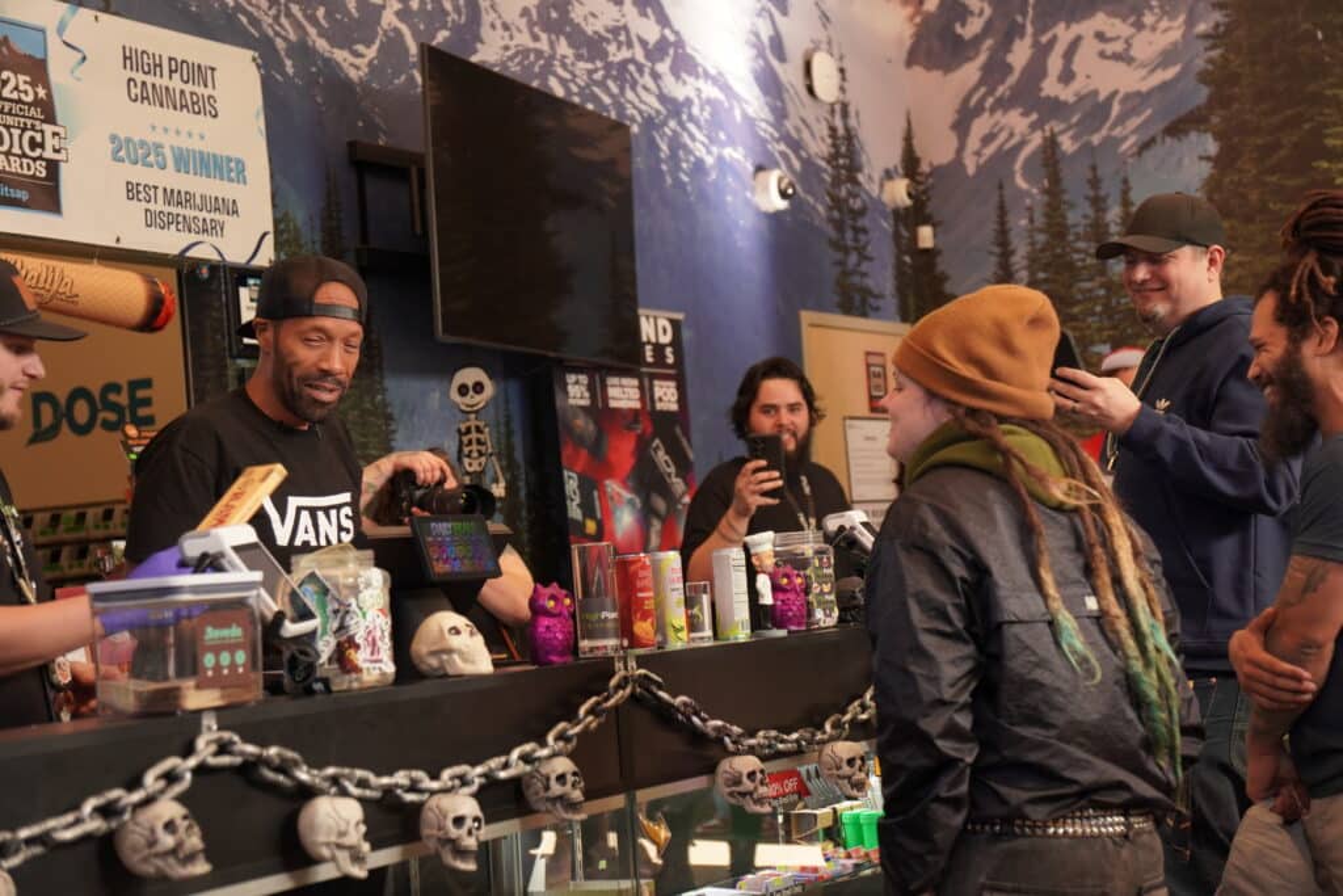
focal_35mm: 63
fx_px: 2350
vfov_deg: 21.6
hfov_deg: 31.9
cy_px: 448
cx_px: 672
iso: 500
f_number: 2.8
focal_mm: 42
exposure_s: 1/160
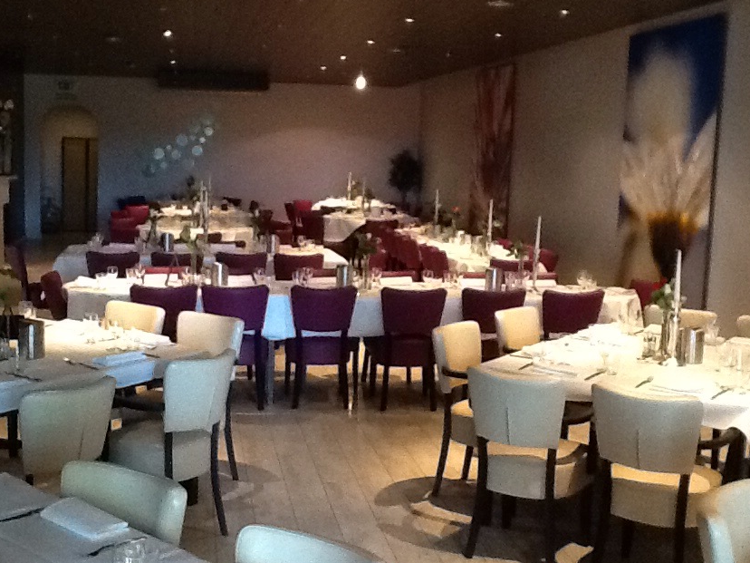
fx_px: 1105
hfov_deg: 37.4
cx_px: 328
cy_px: 279
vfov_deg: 28.6
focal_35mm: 51
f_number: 2.4
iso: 320
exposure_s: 1/24
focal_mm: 2.03
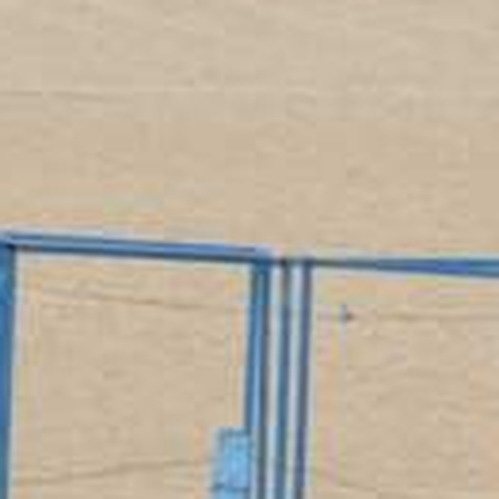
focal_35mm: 1045
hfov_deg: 1.7
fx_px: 17048
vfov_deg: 1.7
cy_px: -409
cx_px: 469
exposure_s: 1/250
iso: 100
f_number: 8
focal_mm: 105
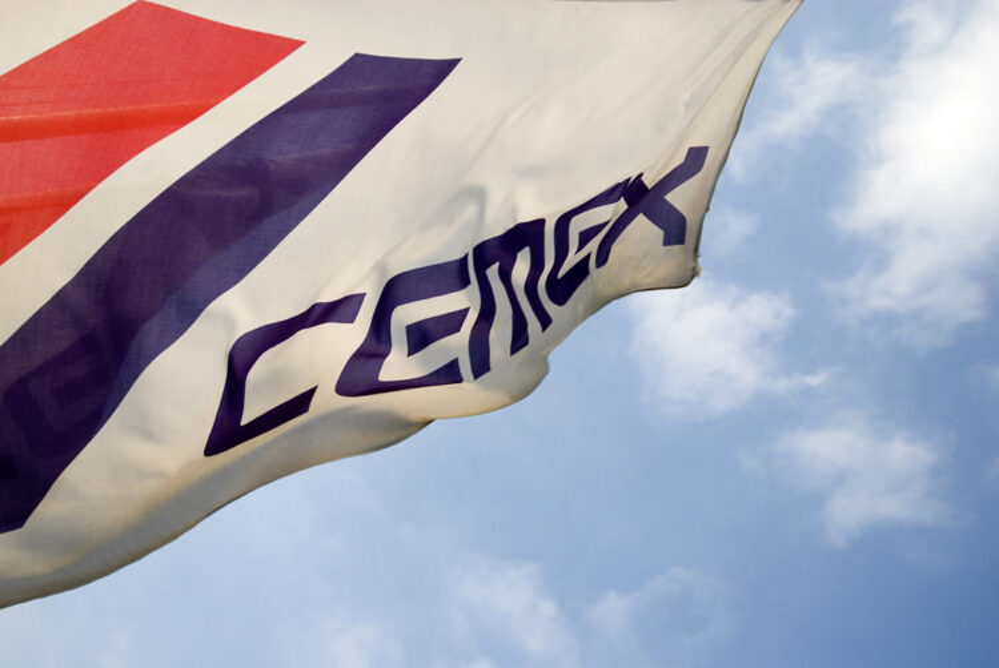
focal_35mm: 36
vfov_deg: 37.0
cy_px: 334
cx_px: 500
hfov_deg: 53.1
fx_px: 1000
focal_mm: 24
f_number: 5
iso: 100
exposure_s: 1/500
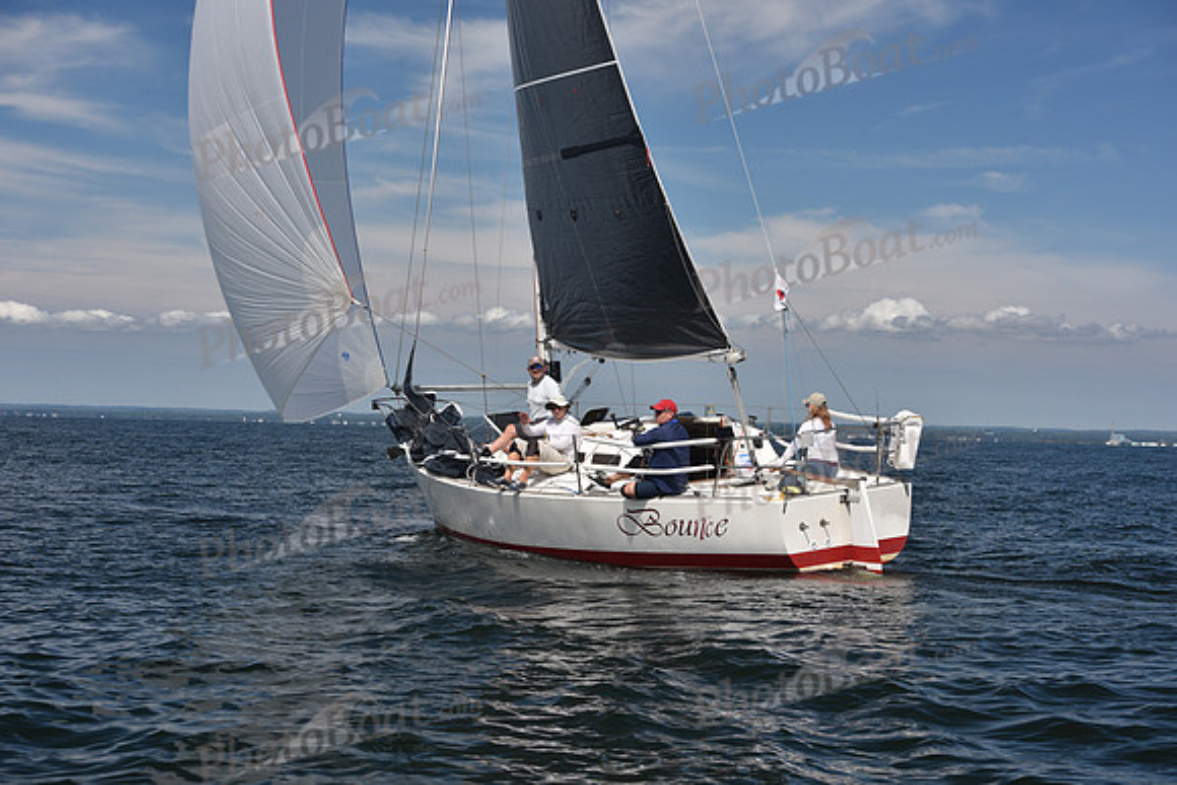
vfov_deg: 19.5
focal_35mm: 70
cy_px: 392
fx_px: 2289
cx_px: 588
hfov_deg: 28.8
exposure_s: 1/500
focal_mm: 70
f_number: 7.1
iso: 200
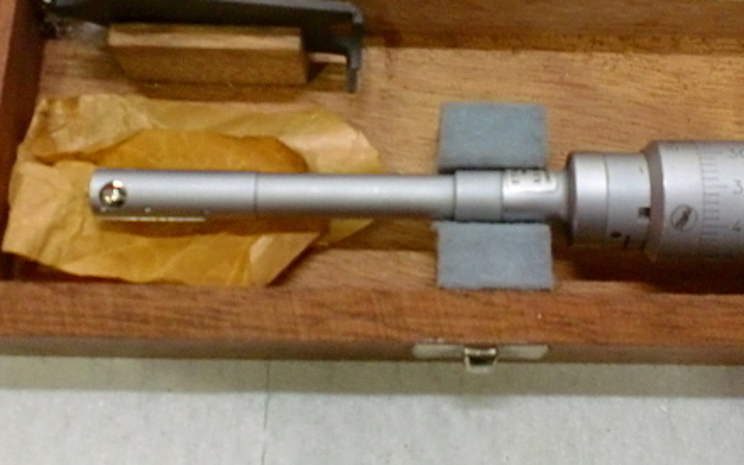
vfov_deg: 23.8
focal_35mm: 54
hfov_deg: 37.3
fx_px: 1095
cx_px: 470
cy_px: 129
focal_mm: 6.3
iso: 400
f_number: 3.1
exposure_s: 1/60
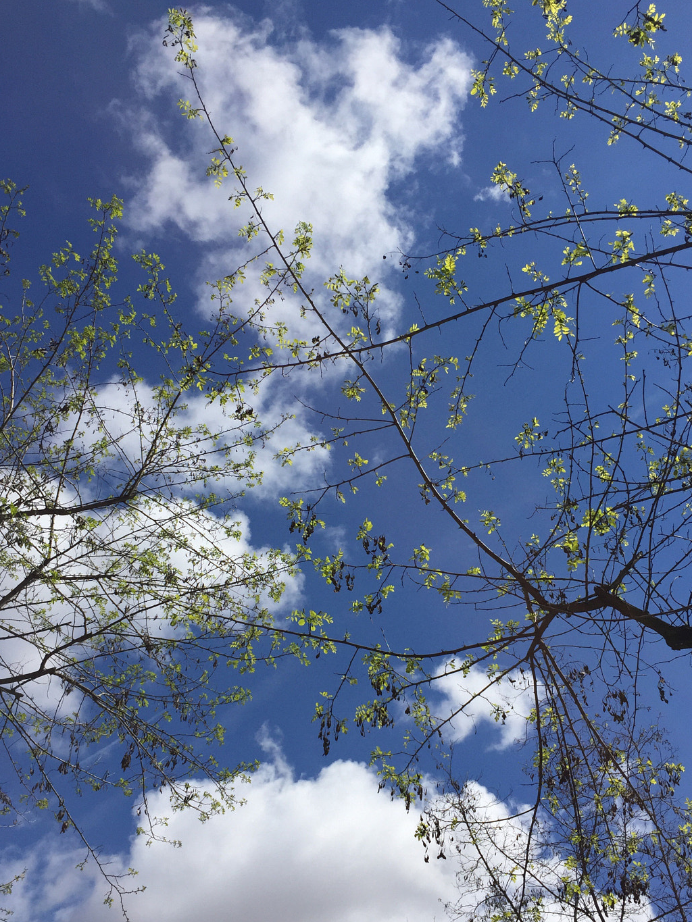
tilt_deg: +53.6
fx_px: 906
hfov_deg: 41.8
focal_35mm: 34
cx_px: 355
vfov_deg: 53.8
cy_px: 528
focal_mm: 4.15
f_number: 2.2
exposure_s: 1/4950
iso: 32
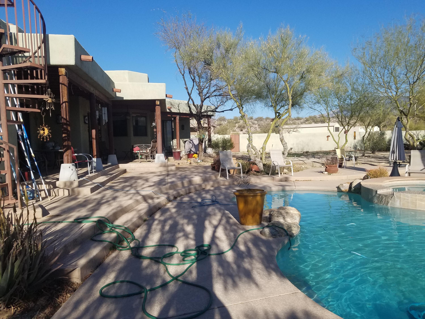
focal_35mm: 26
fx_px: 319
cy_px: 160
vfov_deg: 53.1
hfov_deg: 67.3
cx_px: 212
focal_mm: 4.2
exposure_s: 1/3032
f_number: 1.7
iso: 50
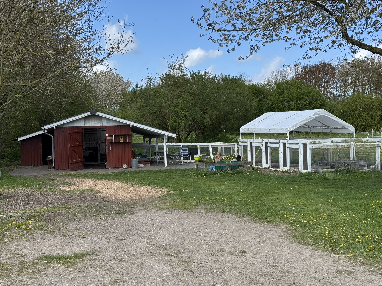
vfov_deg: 30.3
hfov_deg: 39.7
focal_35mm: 48
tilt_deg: -1.8
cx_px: 191
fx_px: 530
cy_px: 143
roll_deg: +1.2
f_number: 1.78
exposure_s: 1/2717
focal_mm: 6.76
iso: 64
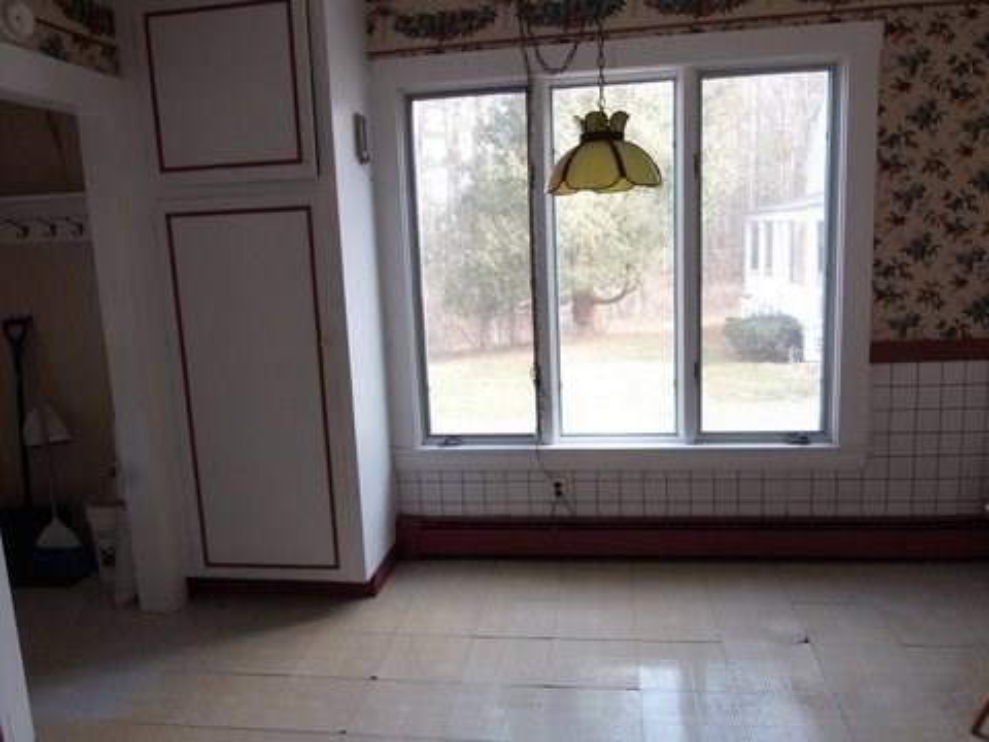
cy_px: 371
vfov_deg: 53.1
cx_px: 494
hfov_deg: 67.3
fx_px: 743
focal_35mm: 26
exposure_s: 1/30
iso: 100
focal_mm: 4.66
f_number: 3.2
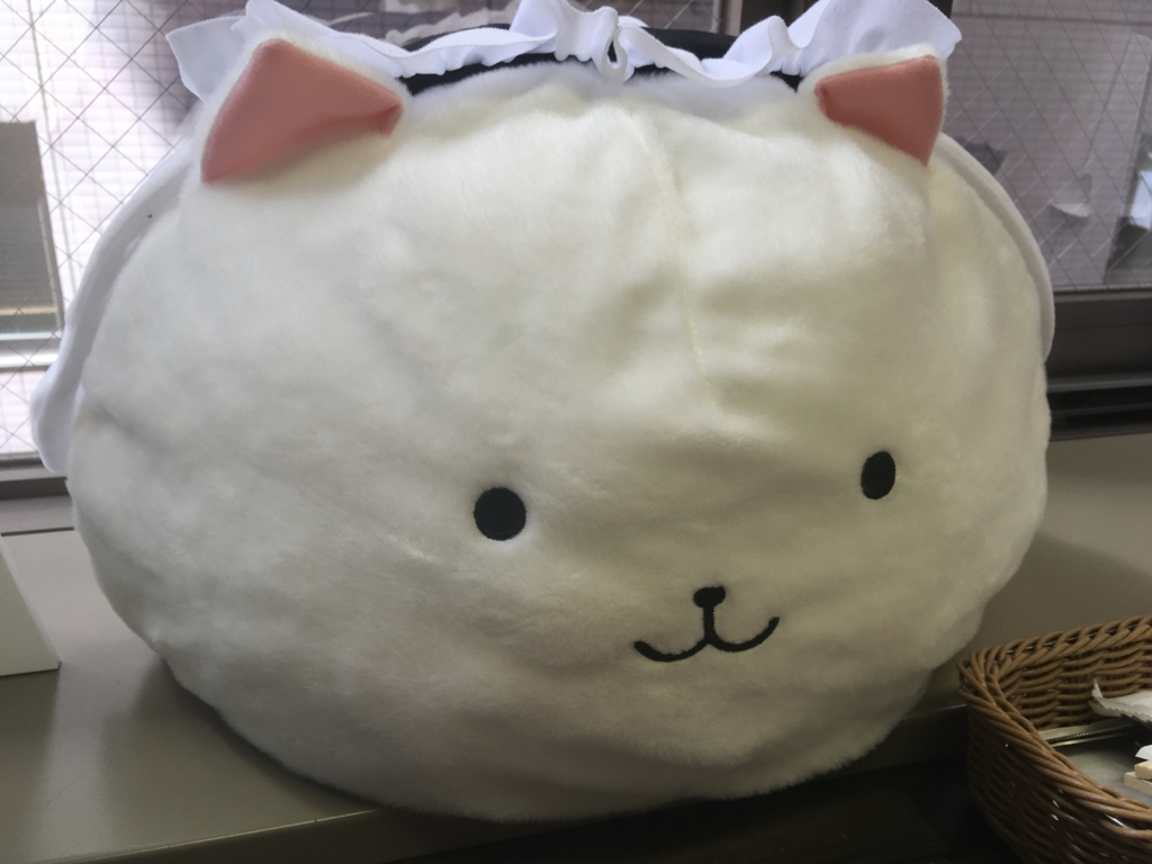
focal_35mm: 29
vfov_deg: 48.2
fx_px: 965
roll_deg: -2.3
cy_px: 432
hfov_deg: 61.7
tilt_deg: -23.6
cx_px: 576
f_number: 2.2
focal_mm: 4.15
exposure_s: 1/60
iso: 25
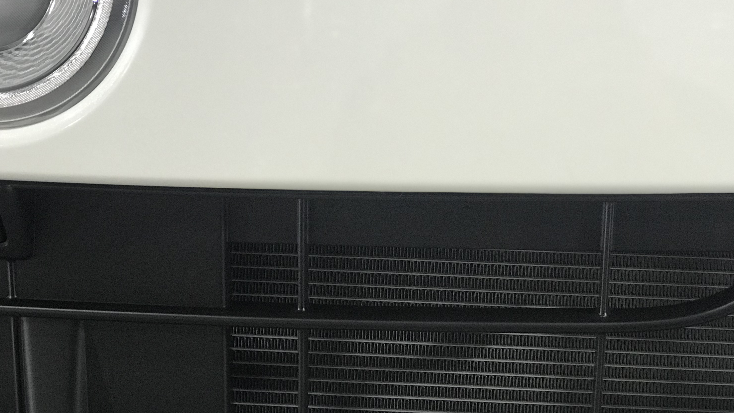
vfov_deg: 14.2
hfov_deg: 25.0
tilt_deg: -14.9
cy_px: 311
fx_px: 1654
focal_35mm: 85
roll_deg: -1.2
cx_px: 366
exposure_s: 1/60
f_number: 2.8
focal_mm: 6.6
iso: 125
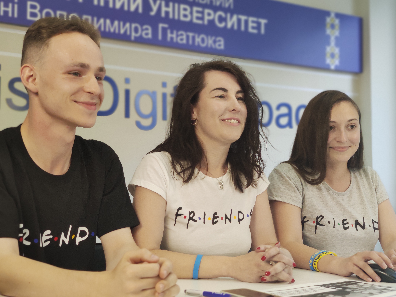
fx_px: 515
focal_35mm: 45
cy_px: 142
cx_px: 193
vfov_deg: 32.2
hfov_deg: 42.1
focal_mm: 8.16
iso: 575
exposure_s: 1/100
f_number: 2
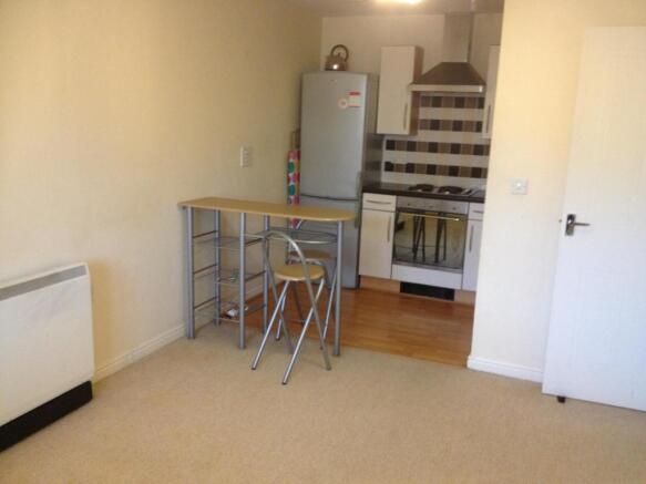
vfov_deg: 40.7
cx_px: 323
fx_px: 653
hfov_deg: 52.6
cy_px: 242
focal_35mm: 35
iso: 250
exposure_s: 1/20
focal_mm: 4.28
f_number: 2.4
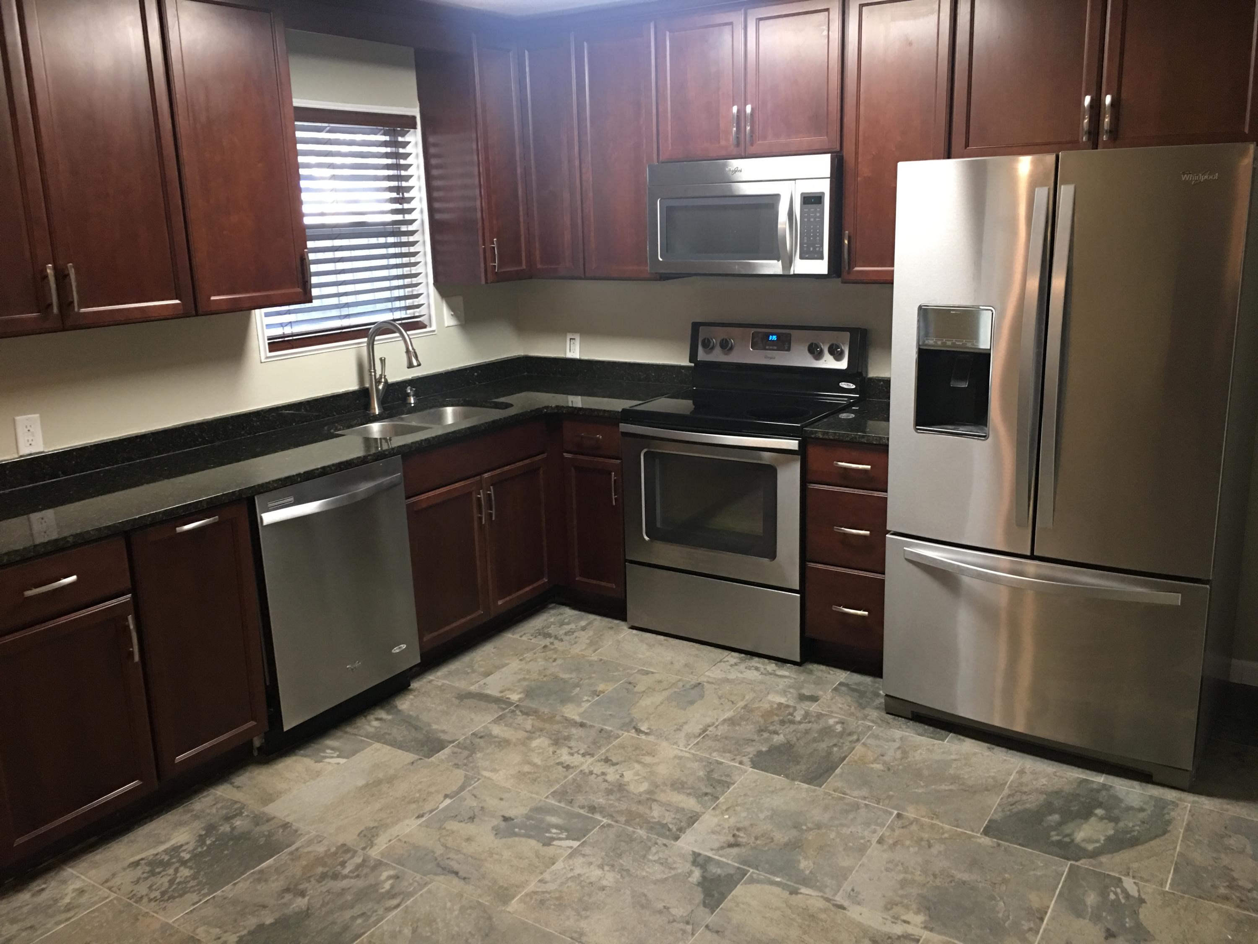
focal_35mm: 29
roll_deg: +1.8
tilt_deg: -10.8
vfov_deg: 48.2
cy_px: 472
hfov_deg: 61.7
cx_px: 629
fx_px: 1054
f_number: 2.2
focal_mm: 4.15
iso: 64
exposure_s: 1/15
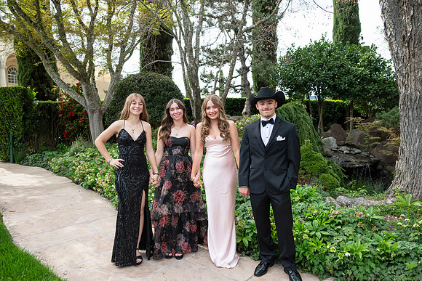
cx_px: 211
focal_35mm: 30
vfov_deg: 43.6
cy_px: 140
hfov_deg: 61.9
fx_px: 352
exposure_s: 1/2000
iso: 1250
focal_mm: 30
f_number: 5.6
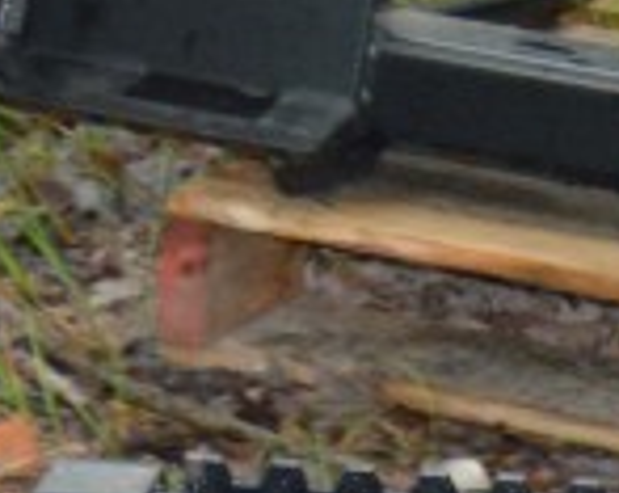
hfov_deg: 6.5
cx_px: 762
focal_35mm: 297
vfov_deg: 5.0
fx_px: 5434
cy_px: 1296
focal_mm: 31
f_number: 4.2
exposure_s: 1/60
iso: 1250
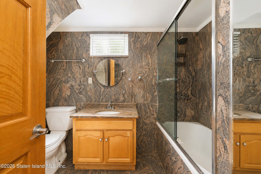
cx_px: 130
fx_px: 109
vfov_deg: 77.3
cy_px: 87
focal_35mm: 15
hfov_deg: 100.4
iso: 2000
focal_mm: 10
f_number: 8
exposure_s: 1/60
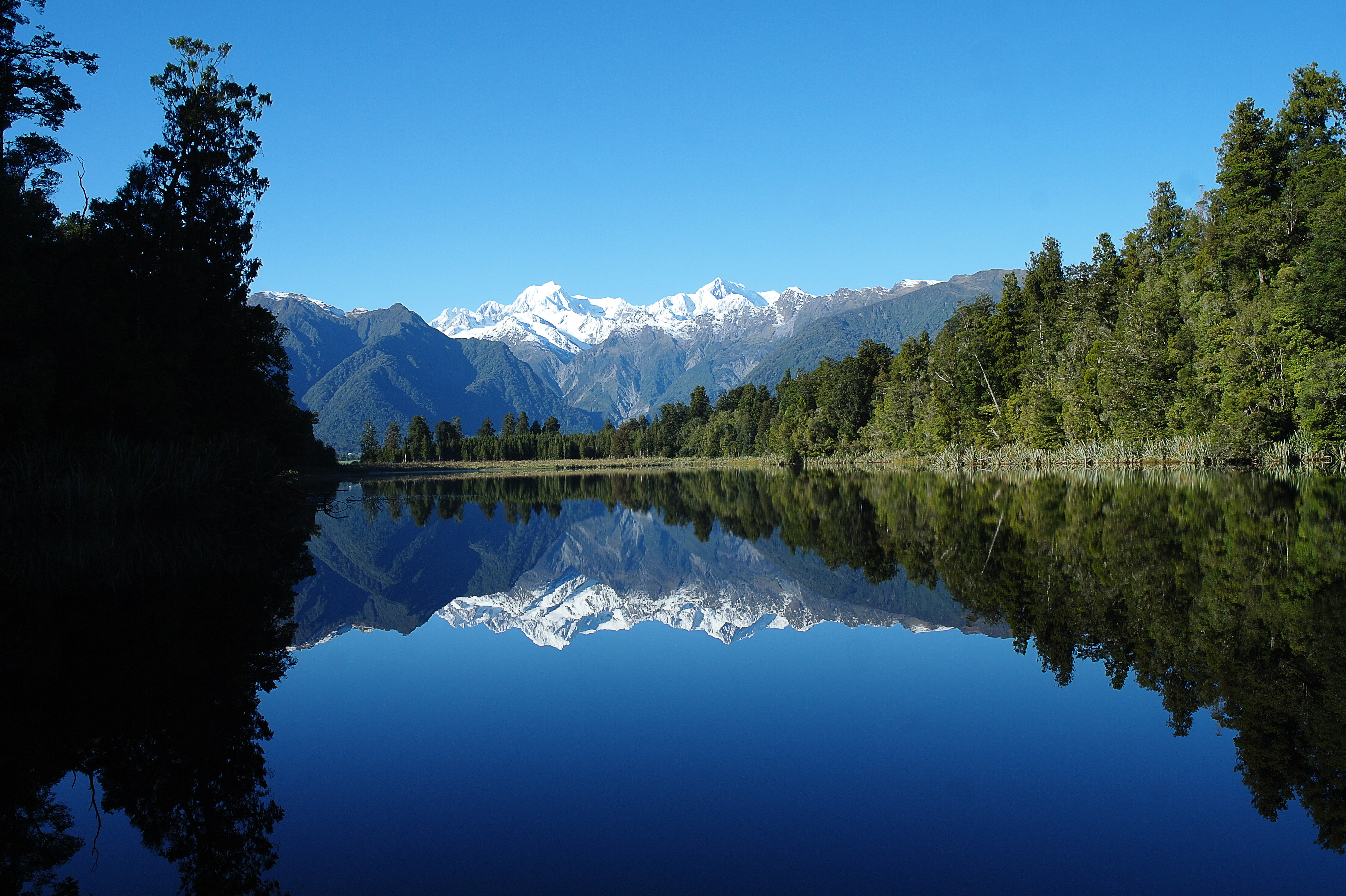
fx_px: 1084
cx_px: 666
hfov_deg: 63.7
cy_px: 442
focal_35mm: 29
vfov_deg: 44.9
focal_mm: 18
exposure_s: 1/125
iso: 100
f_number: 10
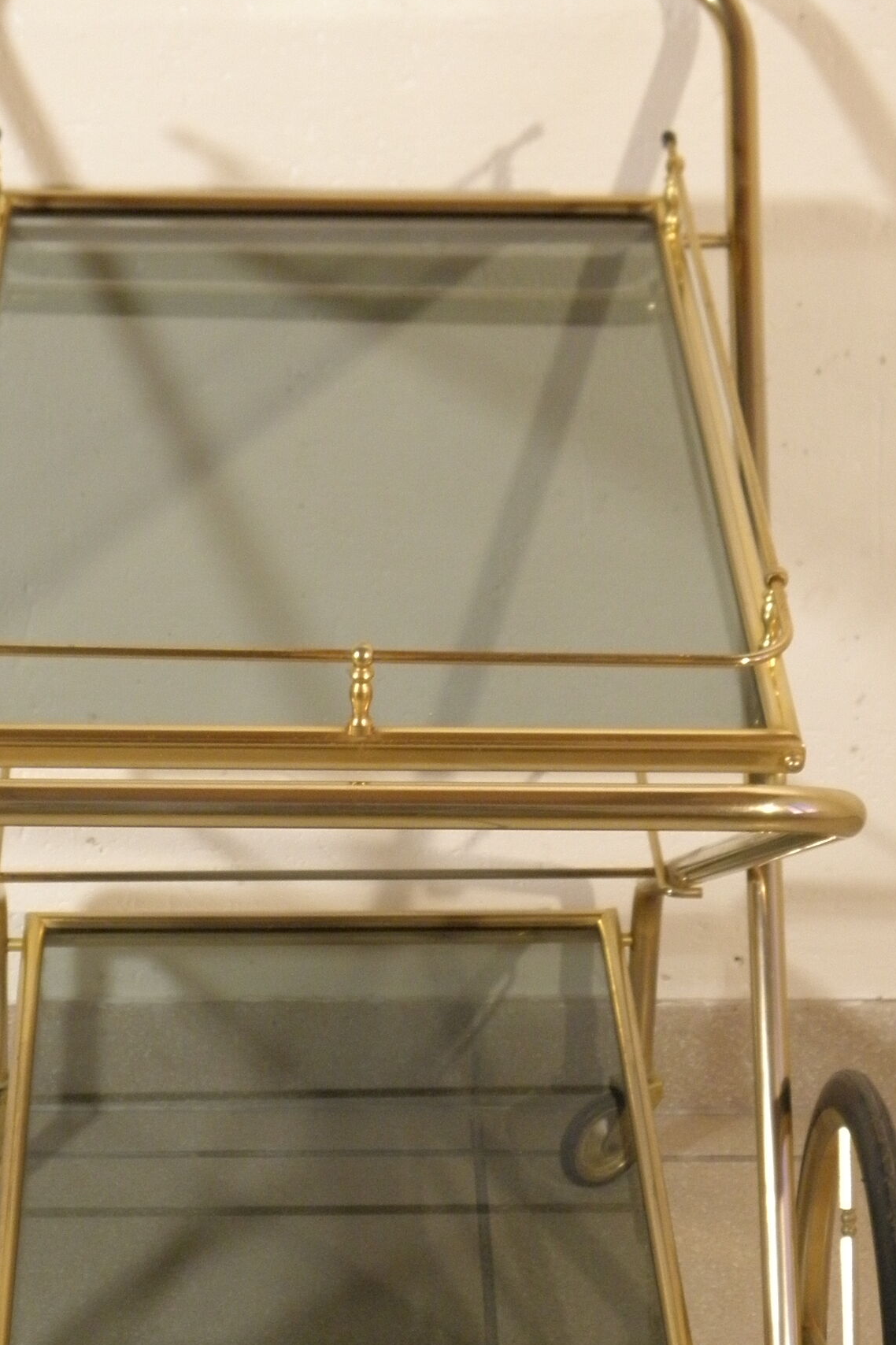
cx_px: 365
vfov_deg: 22.1
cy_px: 883
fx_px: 3436
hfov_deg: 14.8
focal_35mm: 92
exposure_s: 1/8
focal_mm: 10.6
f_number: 4.1
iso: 250
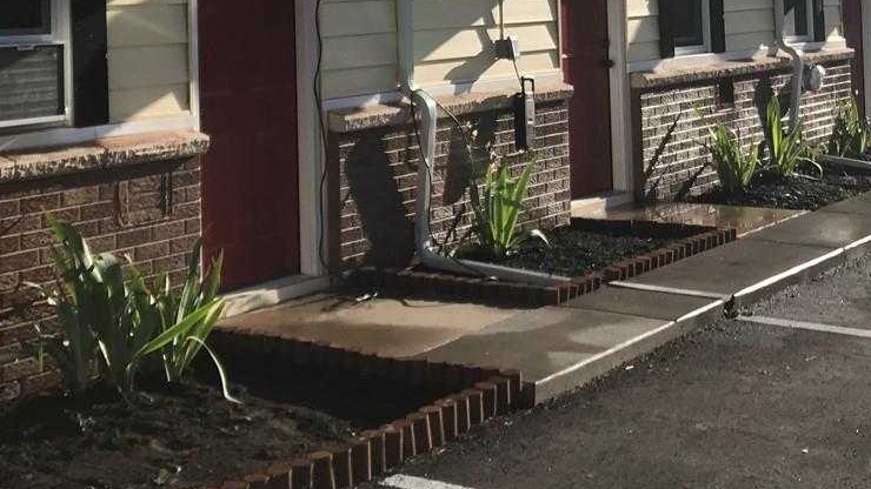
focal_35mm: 66
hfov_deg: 31.9
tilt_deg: +2.6
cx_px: 461
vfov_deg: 17.6
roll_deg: +1.1
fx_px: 1524
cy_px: -53
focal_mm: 3.99
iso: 20
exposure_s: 1/2179
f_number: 1.8
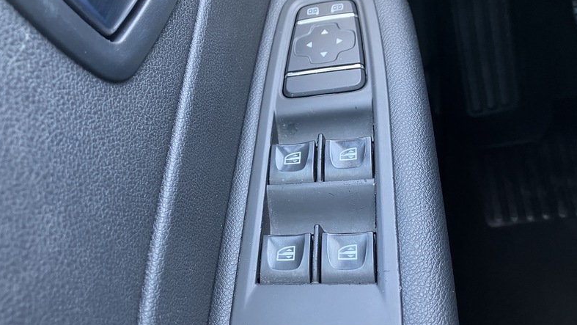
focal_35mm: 31
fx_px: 474
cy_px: 178
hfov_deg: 62.6
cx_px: 290
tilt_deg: -51.0
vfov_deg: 37.8
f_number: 1.8
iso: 160
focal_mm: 3.99
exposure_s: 1/60
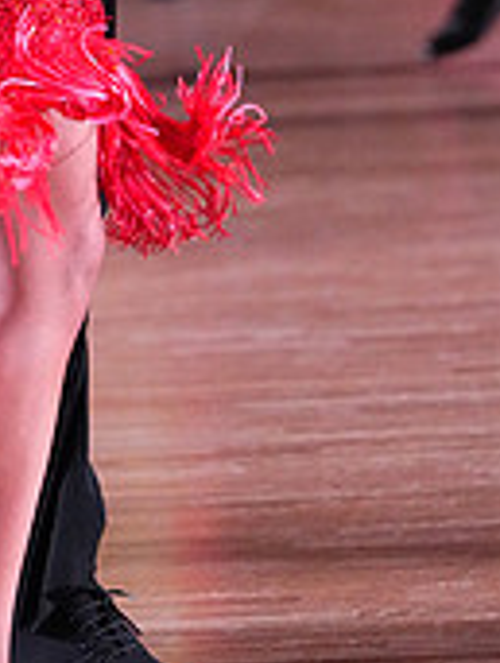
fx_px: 12491
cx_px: 72
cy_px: -291
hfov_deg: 2.3
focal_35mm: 651
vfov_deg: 3.0
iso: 10000
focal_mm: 200
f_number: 5
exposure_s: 1/400
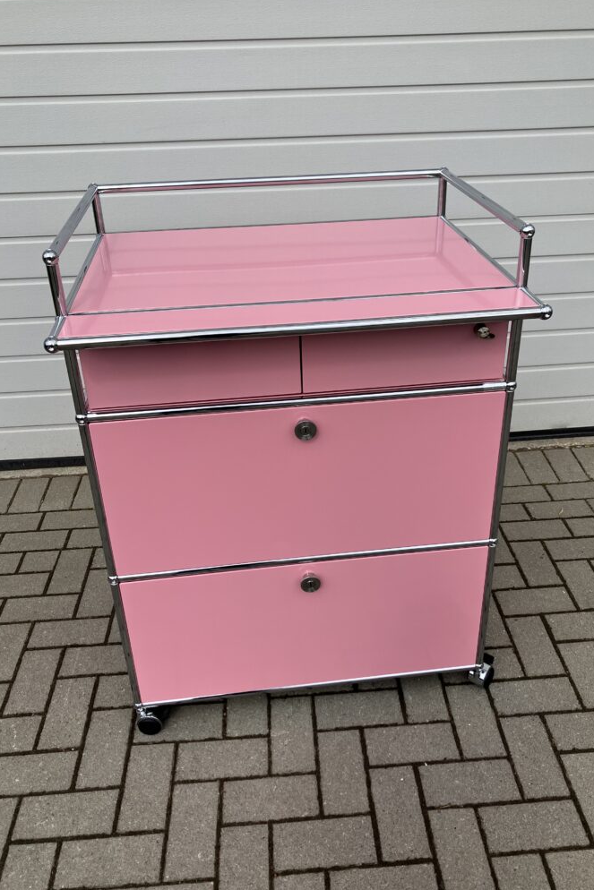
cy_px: 434
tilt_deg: -27.3
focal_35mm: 30
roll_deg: +1.8
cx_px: 327
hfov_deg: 43.6
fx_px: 742
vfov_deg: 61.9
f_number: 1.8
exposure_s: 1/2315
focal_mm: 3.99
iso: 32
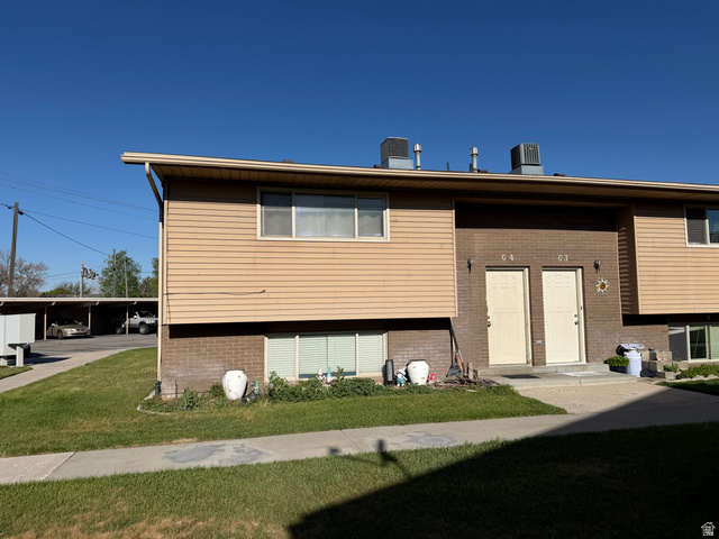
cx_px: 360
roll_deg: +1.3
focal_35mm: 24
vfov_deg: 56.8
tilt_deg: +5.2
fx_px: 498
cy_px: 270
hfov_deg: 71.6
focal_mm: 6.76
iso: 80
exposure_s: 1/9091
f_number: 1.78
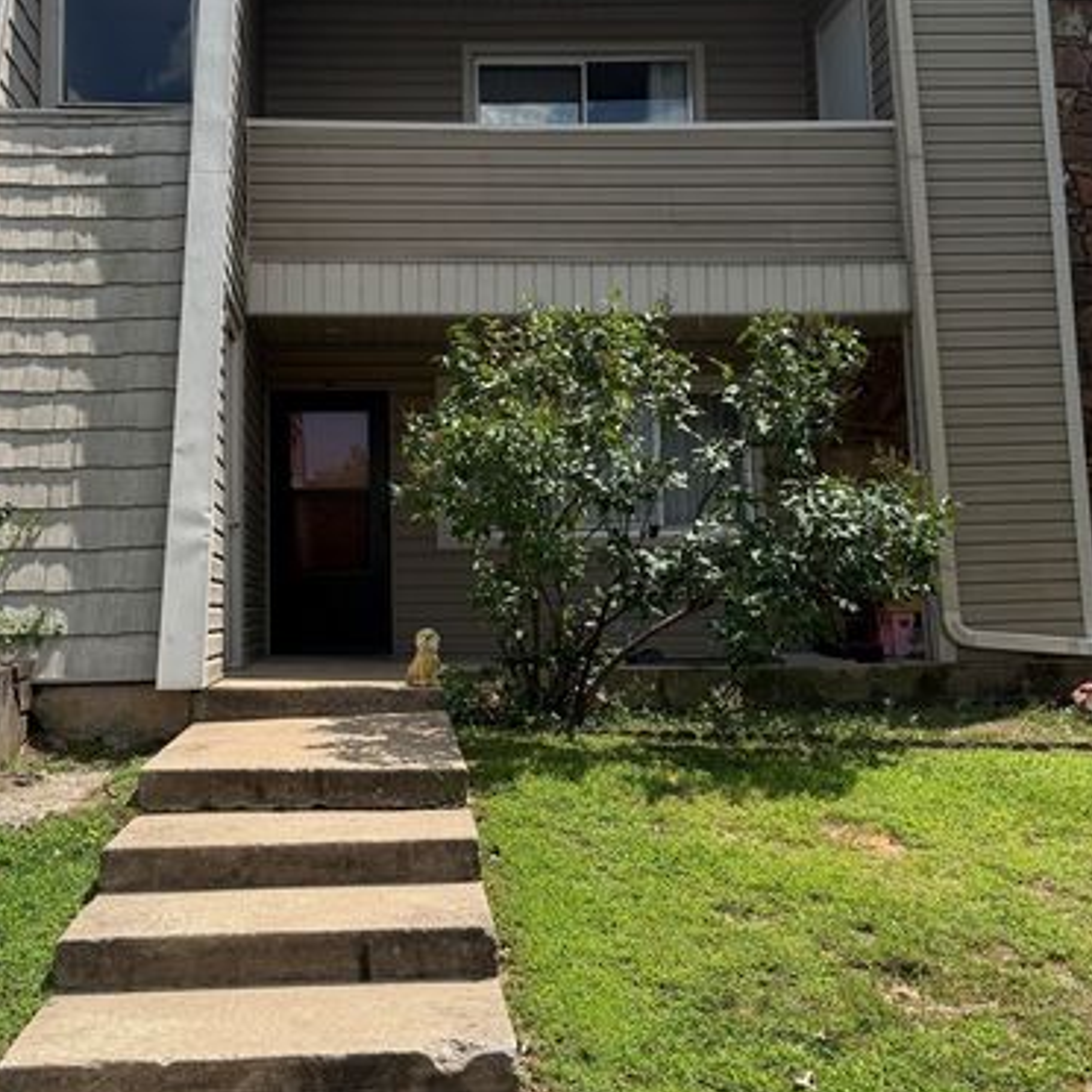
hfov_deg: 43.6
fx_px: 1356
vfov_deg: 43.6
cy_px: 436
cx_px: 426
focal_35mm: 38
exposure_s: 1/4673
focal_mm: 6.76
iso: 80
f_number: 1.78
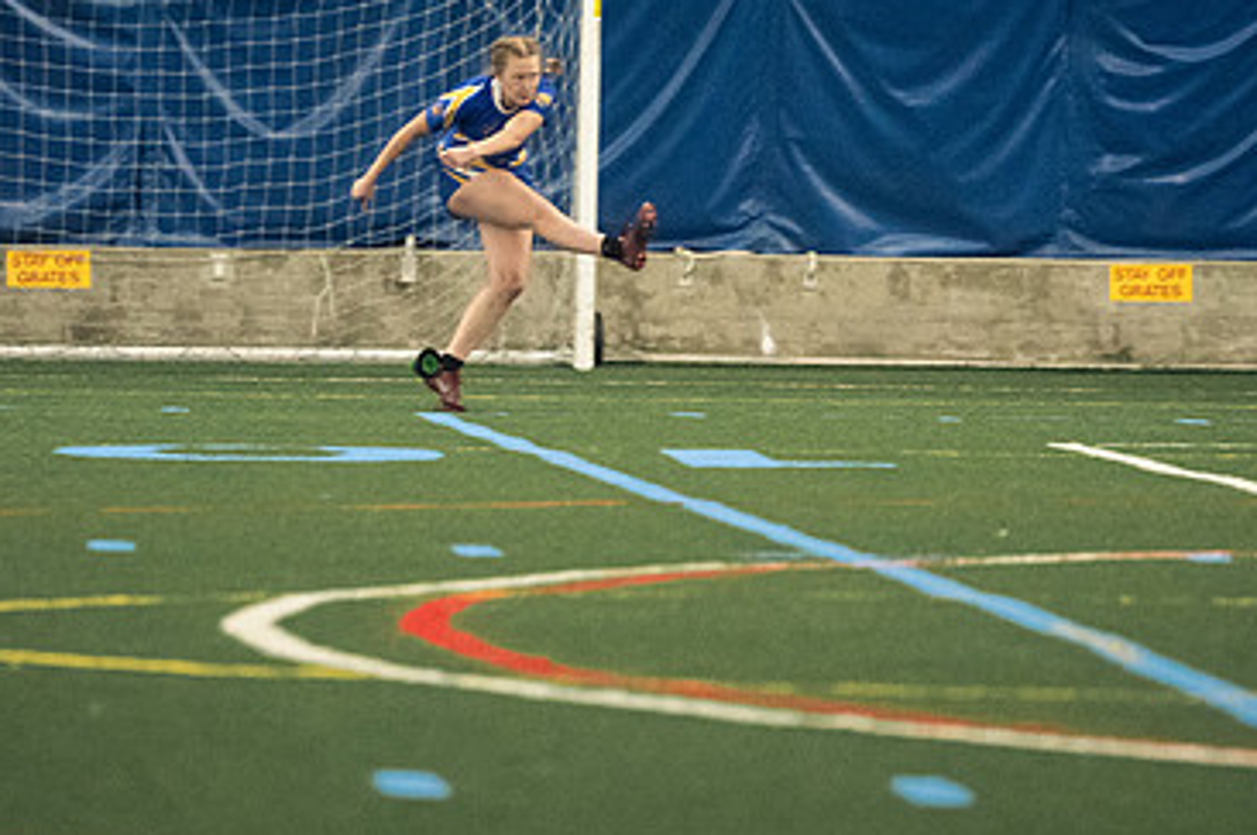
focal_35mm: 476
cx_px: 553
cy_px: 216
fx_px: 16598
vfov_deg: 2.9
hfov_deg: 4.3
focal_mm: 200
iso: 10000
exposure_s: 1/500
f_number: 2.8
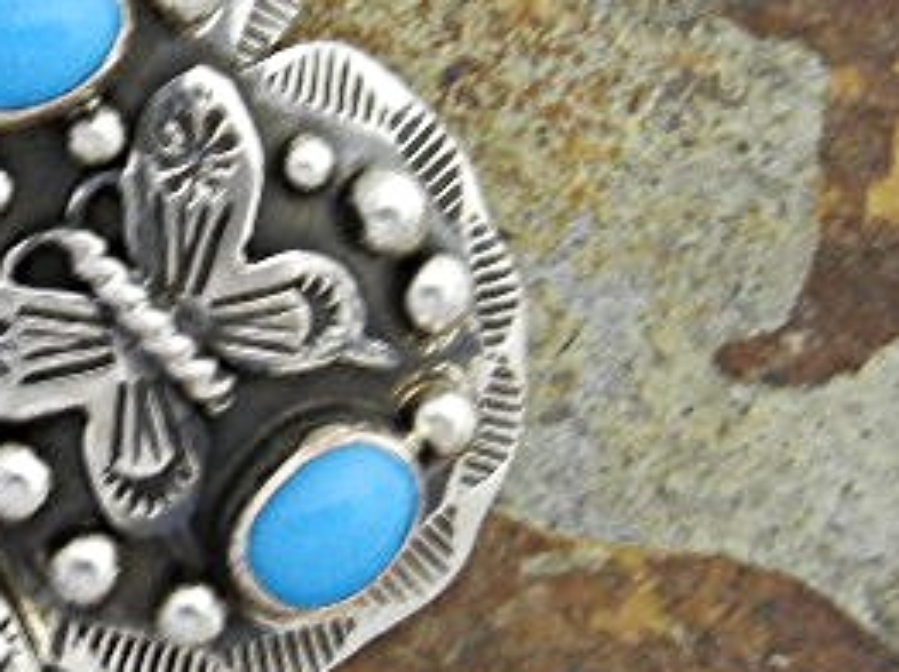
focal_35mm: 176
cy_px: 165
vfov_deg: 8.4
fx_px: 4567
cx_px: -130
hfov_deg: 11.1
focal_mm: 8.1
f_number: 3.8
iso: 200
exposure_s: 1/1.6
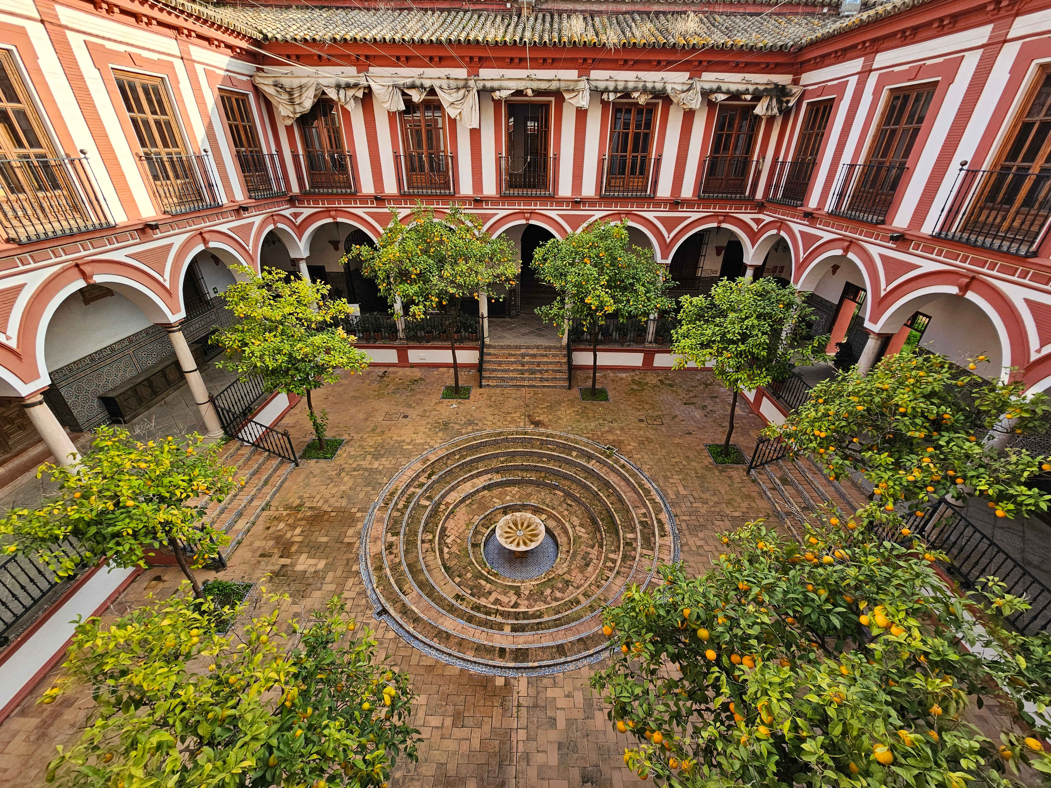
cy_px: 394
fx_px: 395
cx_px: 526
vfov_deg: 89.9
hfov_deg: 106.2
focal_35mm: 13
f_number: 2.2
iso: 50
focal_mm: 2.2
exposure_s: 1/296
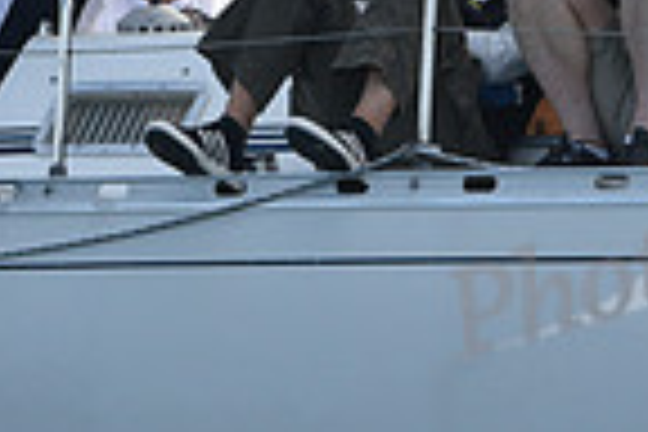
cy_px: 70
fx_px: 14453
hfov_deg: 2.6
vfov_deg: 1.7
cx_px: 220
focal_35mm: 803
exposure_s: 1/1000
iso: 320
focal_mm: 200
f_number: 8
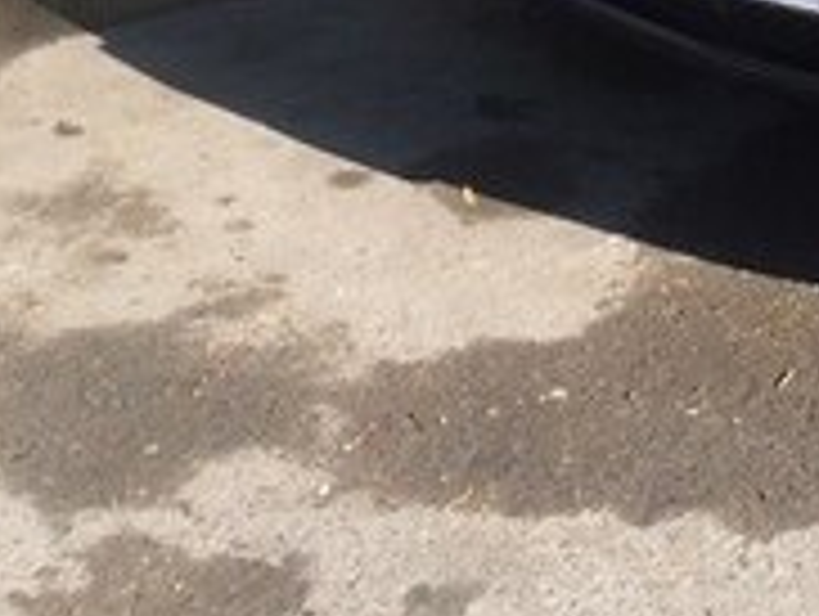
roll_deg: +0.4
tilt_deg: -13.7
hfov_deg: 17.9
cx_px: 958
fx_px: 2488
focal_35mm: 105
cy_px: -375
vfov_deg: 13.2
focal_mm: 4.15
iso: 32
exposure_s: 1/855
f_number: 2.2
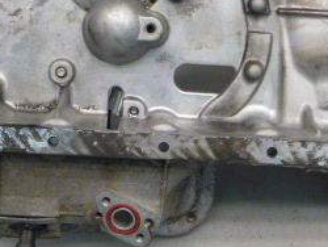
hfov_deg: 28.1
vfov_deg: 20.9
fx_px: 654
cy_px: 30
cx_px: 180
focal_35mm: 69
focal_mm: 4.8
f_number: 4
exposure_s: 1/50
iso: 400
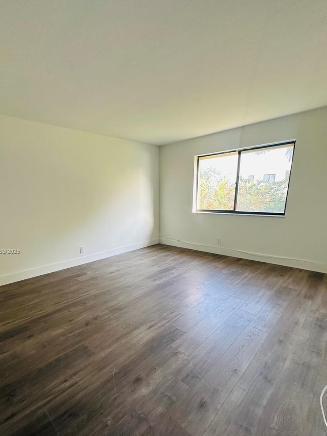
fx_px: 214
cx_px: 137
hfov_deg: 74.2
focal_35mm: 17
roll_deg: -1.0
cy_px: 252
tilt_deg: -14.3
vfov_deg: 90.3
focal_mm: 2.22
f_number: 2.2
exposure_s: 1/99
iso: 125
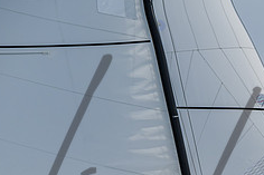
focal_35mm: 506
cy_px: 213
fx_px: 3708
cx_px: 282
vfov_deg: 2.7
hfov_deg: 4.1
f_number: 6.3
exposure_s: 1/2500
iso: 400
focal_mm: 195
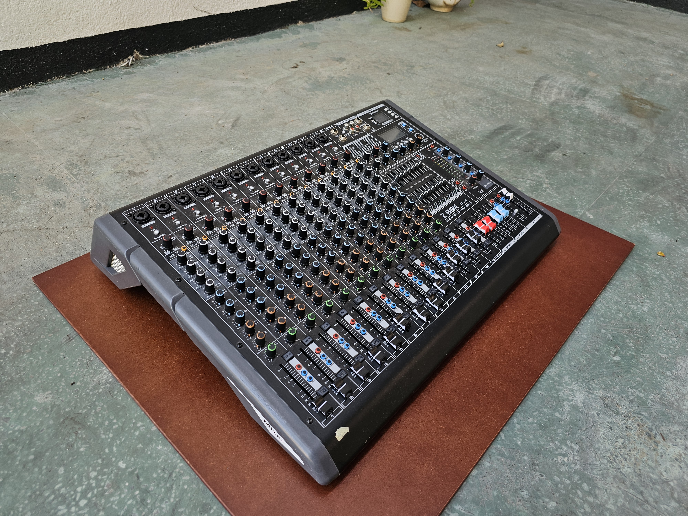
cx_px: 344
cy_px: 258
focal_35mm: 23
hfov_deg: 73.9
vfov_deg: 58.9
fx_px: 457
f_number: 1.7
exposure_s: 1/100
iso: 64
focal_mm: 6.3
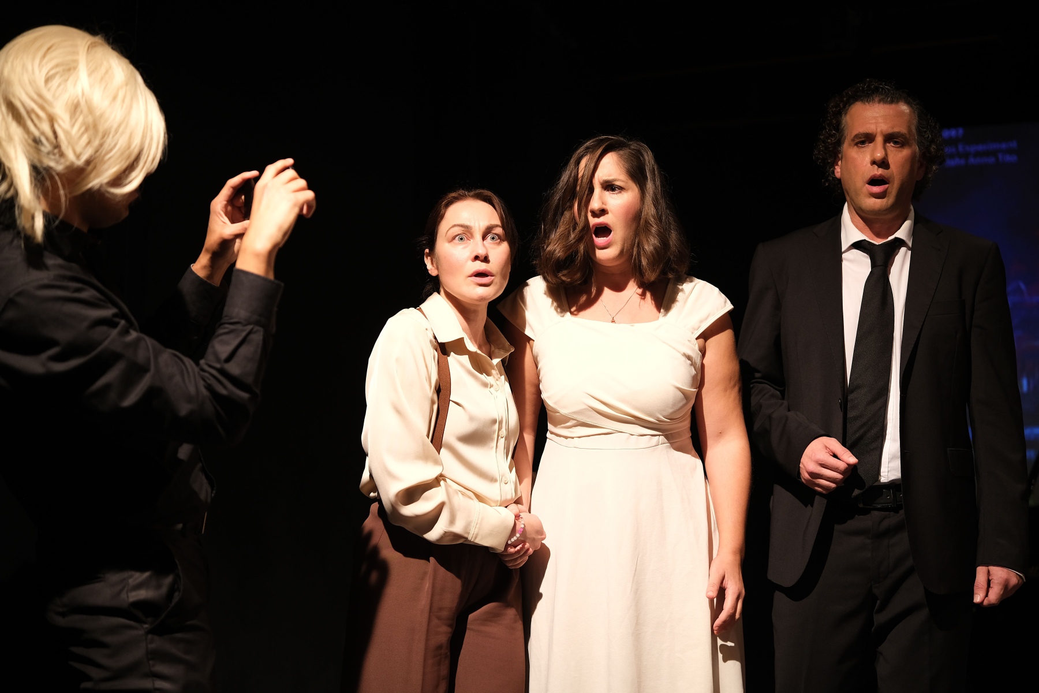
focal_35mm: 41
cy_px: 346
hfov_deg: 47.4
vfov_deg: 32.6
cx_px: 520
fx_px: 1183
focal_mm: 27
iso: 640
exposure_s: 1/250
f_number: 1.4
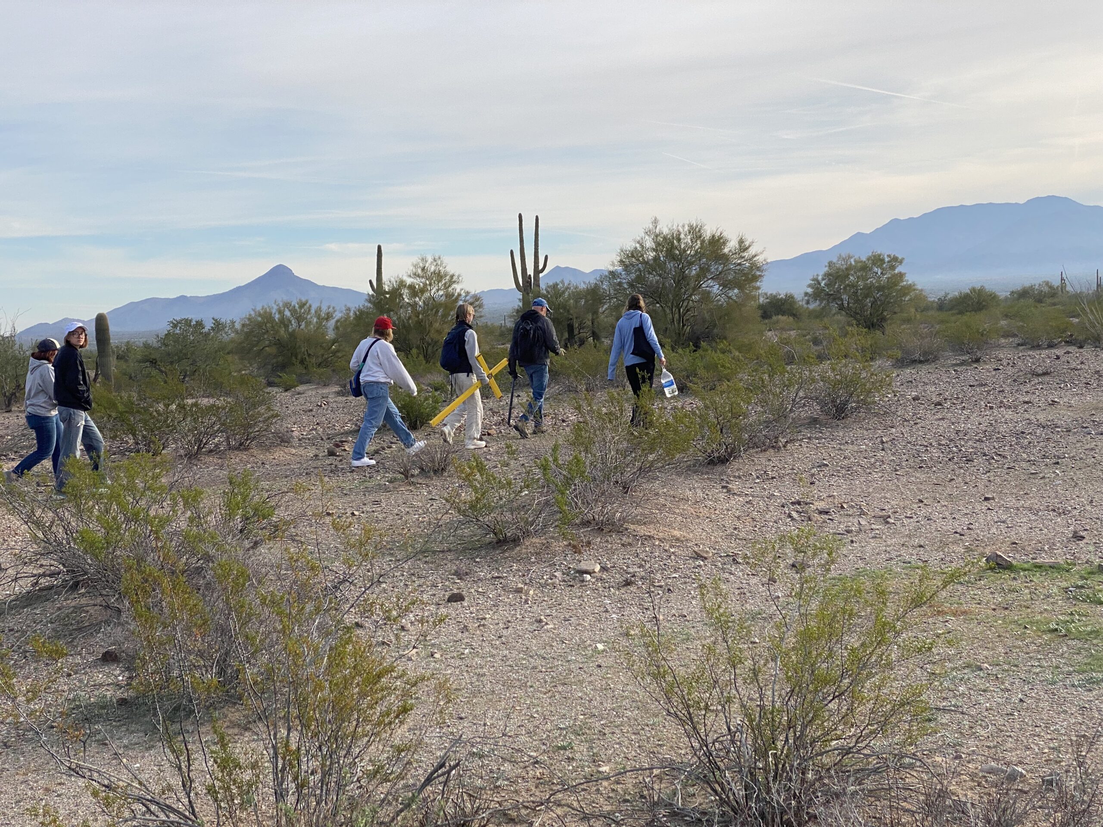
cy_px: 414
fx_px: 1657
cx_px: 552
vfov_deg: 28.0
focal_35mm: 52
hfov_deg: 36.8
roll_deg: +3.1
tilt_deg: -2.7
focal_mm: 6
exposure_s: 1/1497
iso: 20
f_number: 2
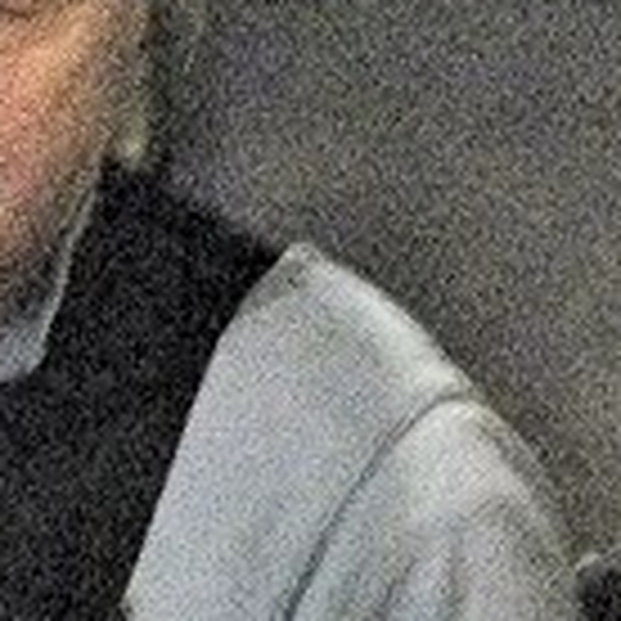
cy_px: 1017
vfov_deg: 2.9
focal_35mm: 612
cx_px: 4
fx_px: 12421
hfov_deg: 2.9
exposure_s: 1/8
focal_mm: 21.6
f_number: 3.2
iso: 800
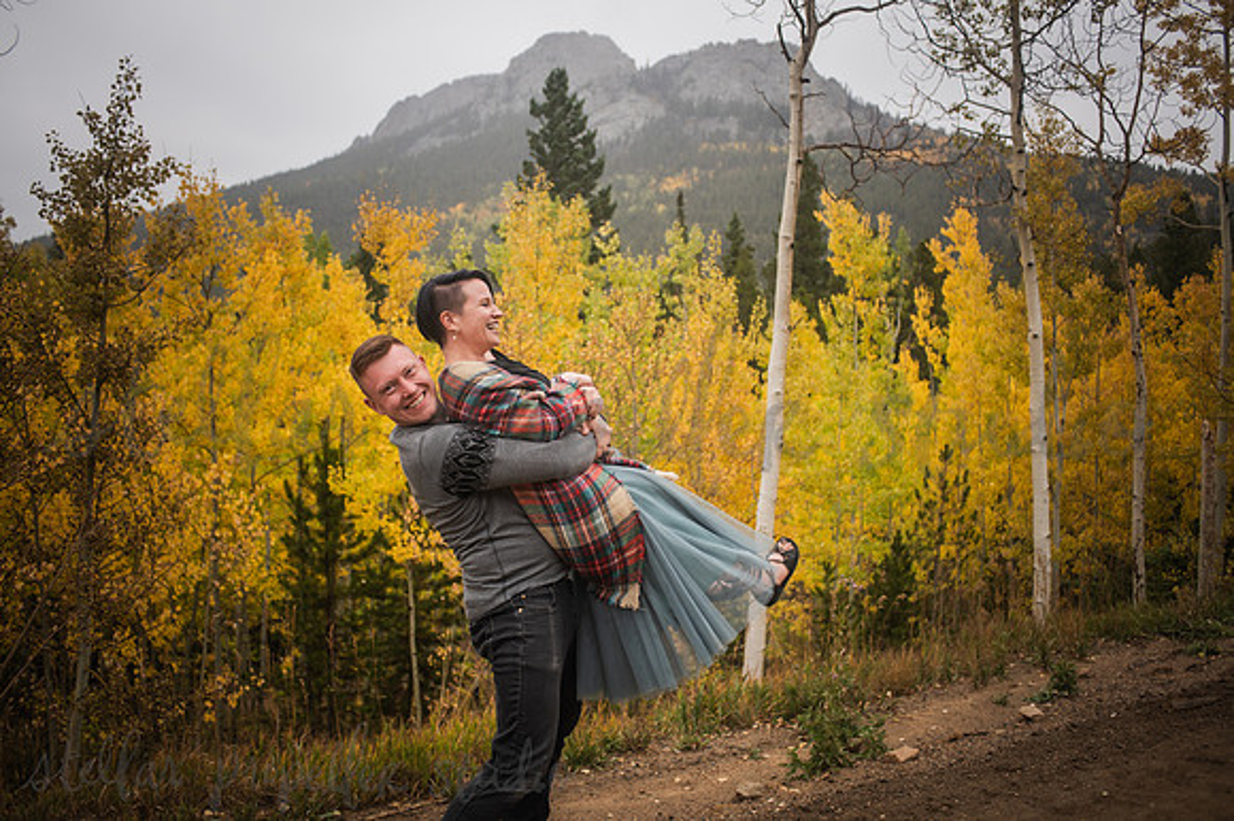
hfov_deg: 62.8
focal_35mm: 29
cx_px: 617
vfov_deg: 44.3
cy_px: 410
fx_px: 1010
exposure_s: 1/125
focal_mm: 28
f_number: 2.8
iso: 320
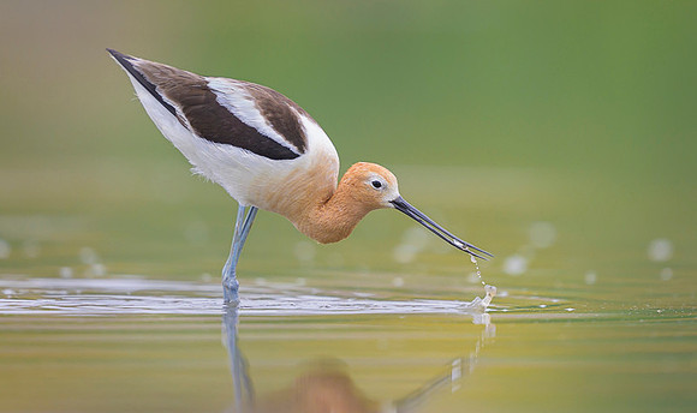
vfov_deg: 1.6
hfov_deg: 2.6
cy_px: 134
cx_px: 330
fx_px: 15088
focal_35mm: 806
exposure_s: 1/2500
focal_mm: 400
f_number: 2.8
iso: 640
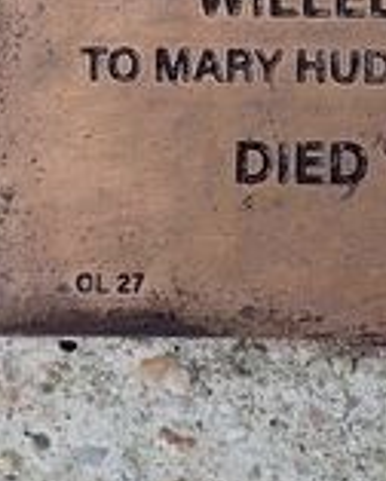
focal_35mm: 124
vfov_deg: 15.1
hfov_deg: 12.2
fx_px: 1767
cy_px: -46
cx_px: 438
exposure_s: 1/200
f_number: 2.8
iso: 100
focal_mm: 4.5
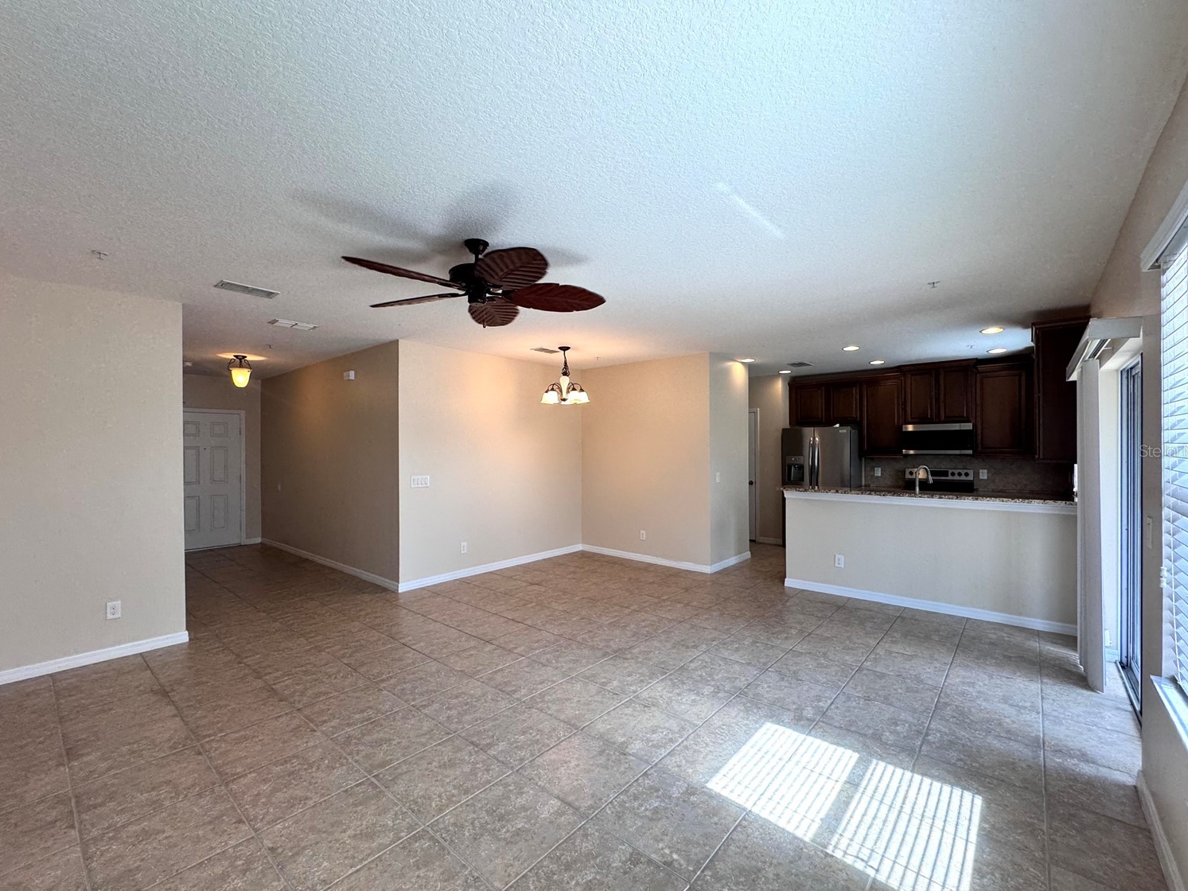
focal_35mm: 15
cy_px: 450
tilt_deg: -0.8
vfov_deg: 81.8
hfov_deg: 98.1
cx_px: 578
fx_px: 515
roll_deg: +0.2
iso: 80
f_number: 2.2
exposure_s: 1/120
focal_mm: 2.22
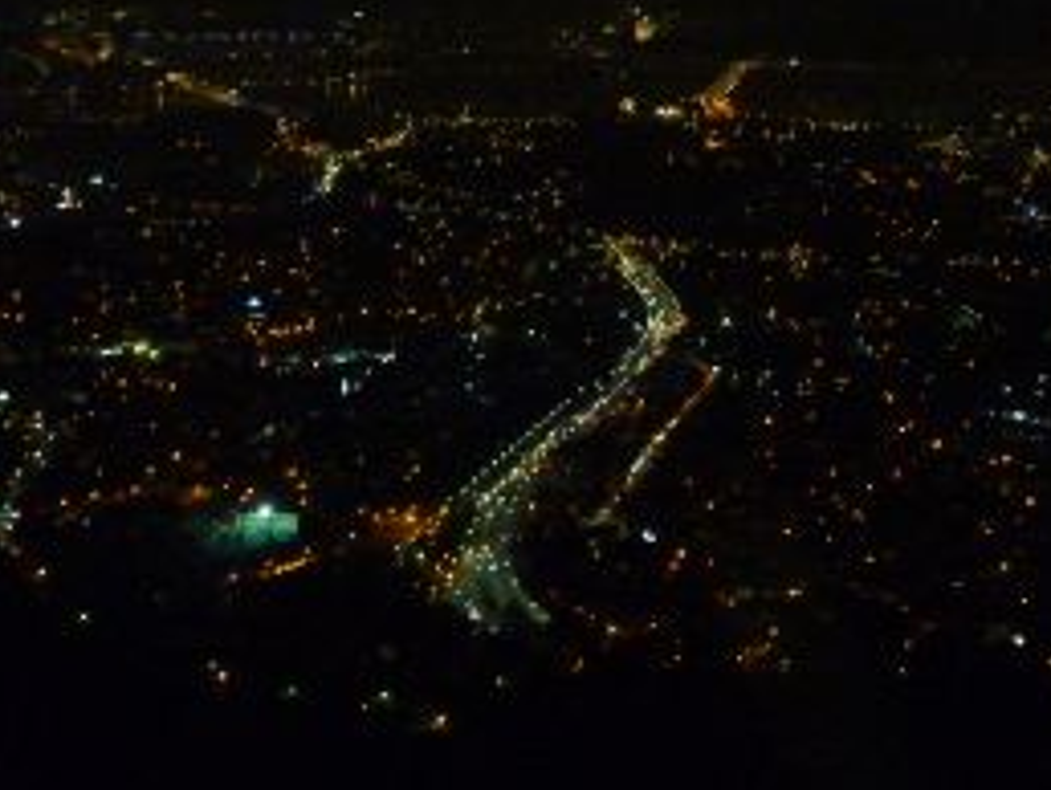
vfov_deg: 26.5
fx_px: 1671
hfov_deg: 34.9
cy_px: 281
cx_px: 583
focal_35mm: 55
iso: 800
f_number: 3.4
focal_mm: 5.3
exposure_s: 1/8
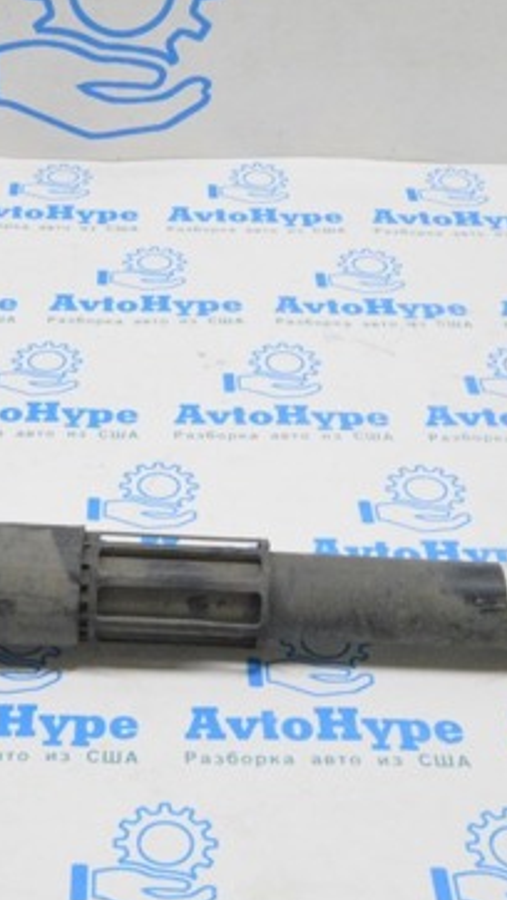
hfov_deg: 19.5
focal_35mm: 61
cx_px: 97
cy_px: 414
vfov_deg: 34.3
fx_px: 1456
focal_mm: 22
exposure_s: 1/20
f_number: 20
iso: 6400
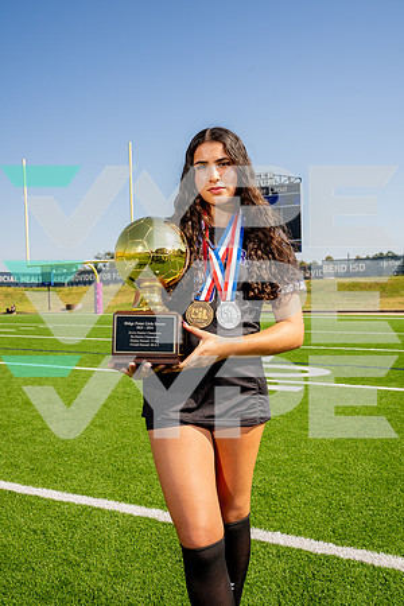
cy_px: 303
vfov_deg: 55.8
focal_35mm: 34
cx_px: 202
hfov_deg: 38.9
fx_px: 572
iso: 50
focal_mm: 34
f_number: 7.1
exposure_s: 1/125
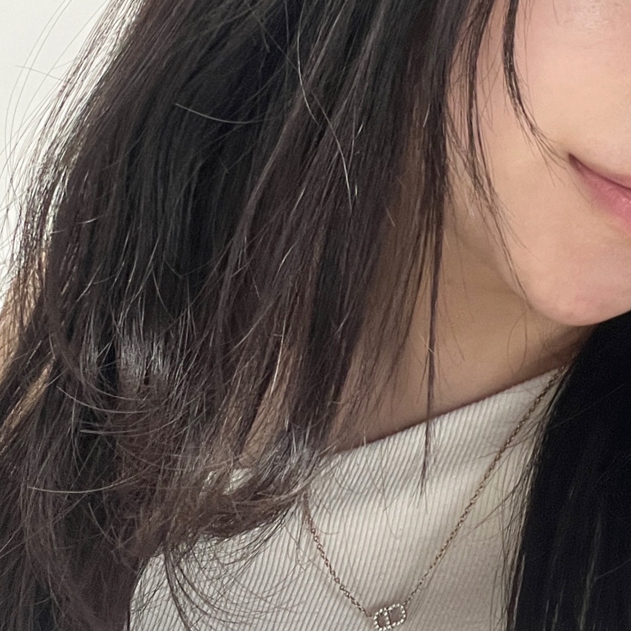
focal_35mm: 71
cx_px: 450
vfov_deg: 24.2
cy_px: 224
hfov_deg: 24.1
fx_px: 1464
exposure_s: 1/40
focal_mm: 2.71
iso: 320
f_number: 2.2
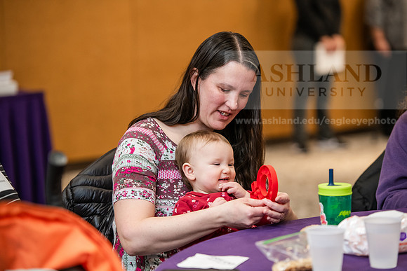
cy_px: 136
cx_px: 204
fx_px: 1527
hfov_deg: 15.2
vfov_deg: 10.2
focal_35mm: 135
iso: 1600
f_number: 3.2
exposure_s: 1/160
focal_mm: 135
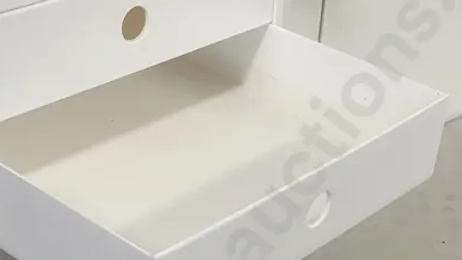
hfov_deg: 27.5
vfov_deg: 15.2
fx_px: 943
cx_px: 213
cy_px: 294
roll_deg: -2.5
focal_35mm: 77
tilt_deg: -35.9
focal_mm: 3.99
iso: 100
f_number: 1.8
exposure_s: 1/50
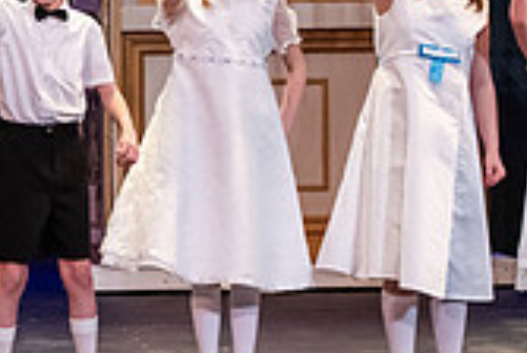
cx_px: -170
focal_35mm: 298
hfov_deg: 6.8
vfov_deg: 4.6
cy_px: -2
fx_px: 4370
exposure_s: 1/320
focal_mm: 86
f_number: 3.2
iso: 4000
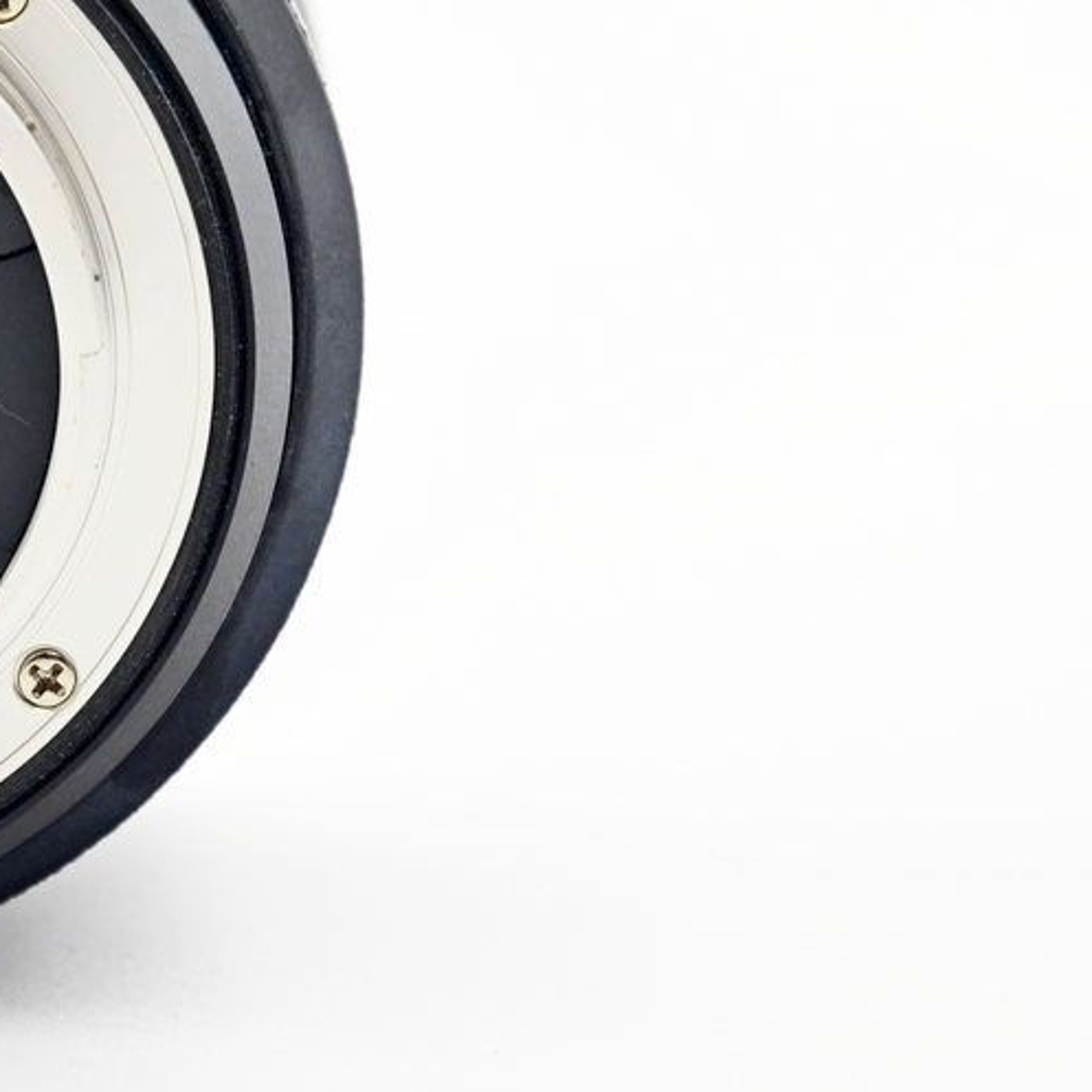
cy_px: 220
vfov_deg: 5.7
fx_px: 10993
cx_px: -279
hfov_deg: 5.7
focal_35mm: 308
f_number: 8
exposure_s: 1/160
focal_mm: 80
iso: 1600
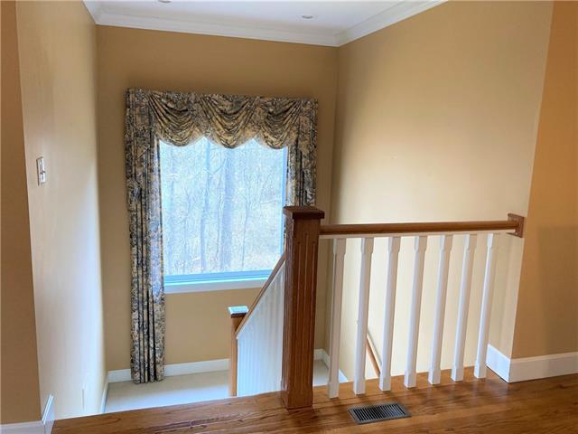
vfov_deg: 49.7
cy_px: 217
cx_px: 289
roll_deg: -3.9
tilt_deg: -9.0
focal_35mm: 28
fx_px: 468
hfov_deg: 63.4
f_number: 1.8
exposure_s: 1/60
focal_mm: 3.99
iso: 80
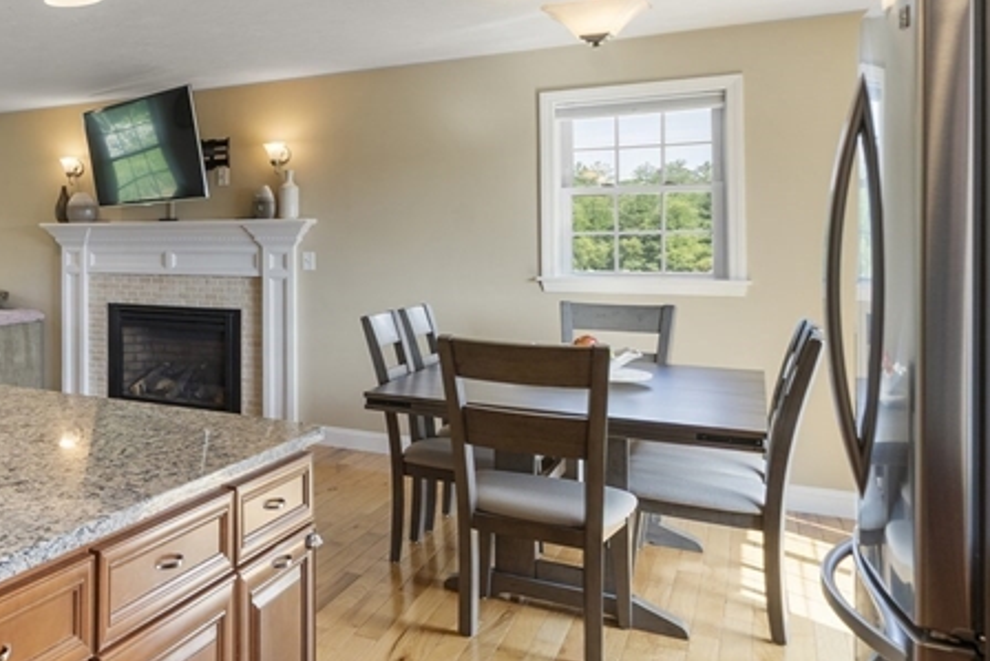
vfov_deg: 40.9
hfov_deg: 45.0
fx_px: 880
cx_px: -88
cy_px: 249
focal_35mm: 32
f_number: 7.1
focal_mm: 14
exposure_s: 1/13
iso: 320
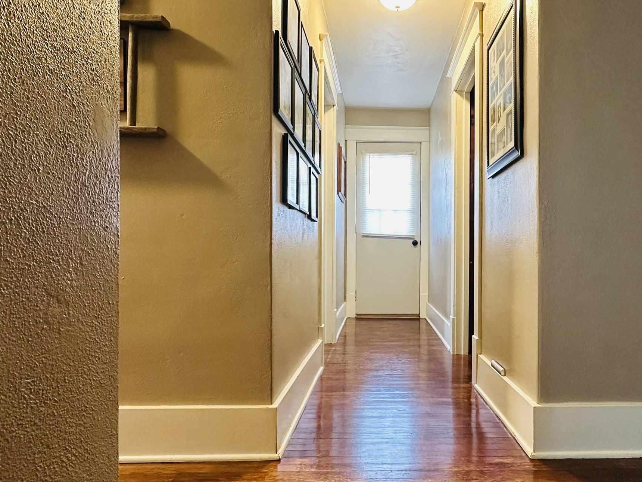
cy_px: 259
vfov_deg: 54.8
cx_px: 393
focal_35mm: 25
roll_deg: -0.7
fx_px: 464
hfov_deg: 68.5
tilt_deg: -0.8
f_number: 2.2
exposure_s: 1/60
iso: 320
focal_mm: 2.22
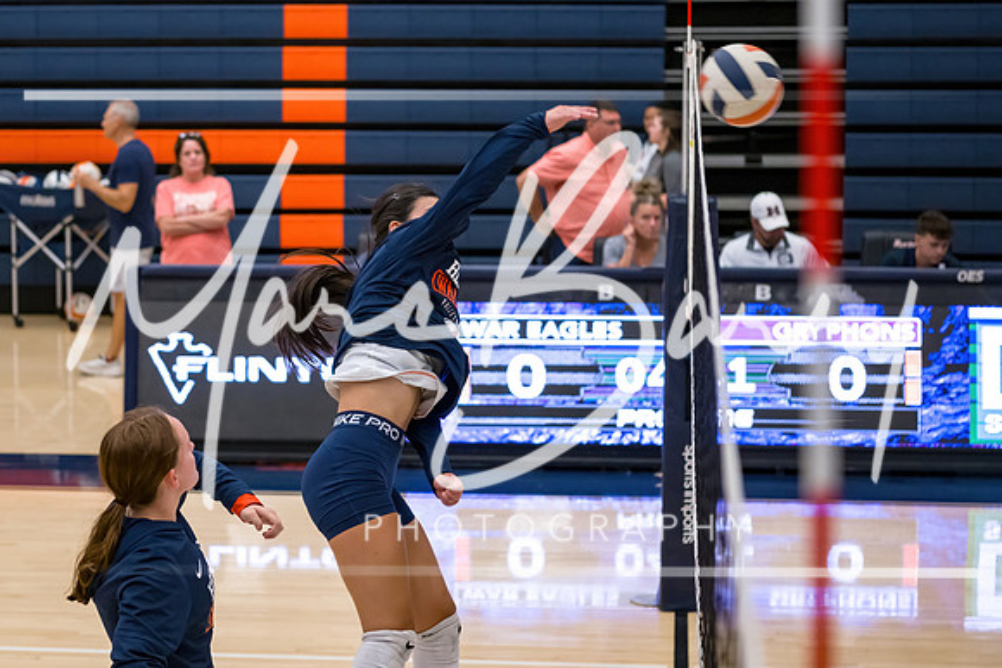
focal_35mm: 99
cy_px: 220
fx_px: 2750
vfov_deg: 13.8
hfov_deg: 20.6
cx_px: 338
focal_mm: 70
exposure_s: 1/1000
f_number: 2.8
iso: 2000
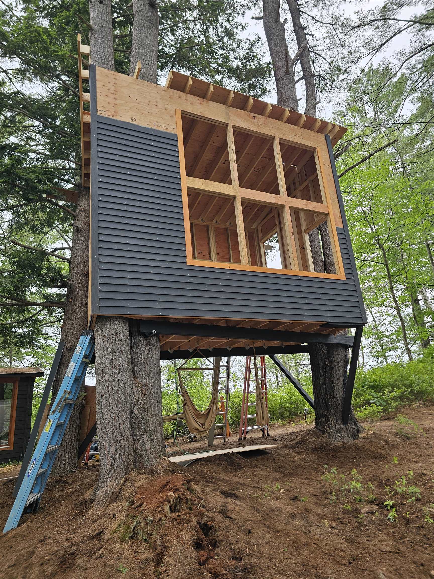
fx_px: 384
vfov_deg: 73.9
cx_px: 217
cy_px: 290
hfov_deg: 58.9
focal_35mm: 23
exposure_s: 1/180
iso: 50
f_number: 1.7
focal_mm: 6.3
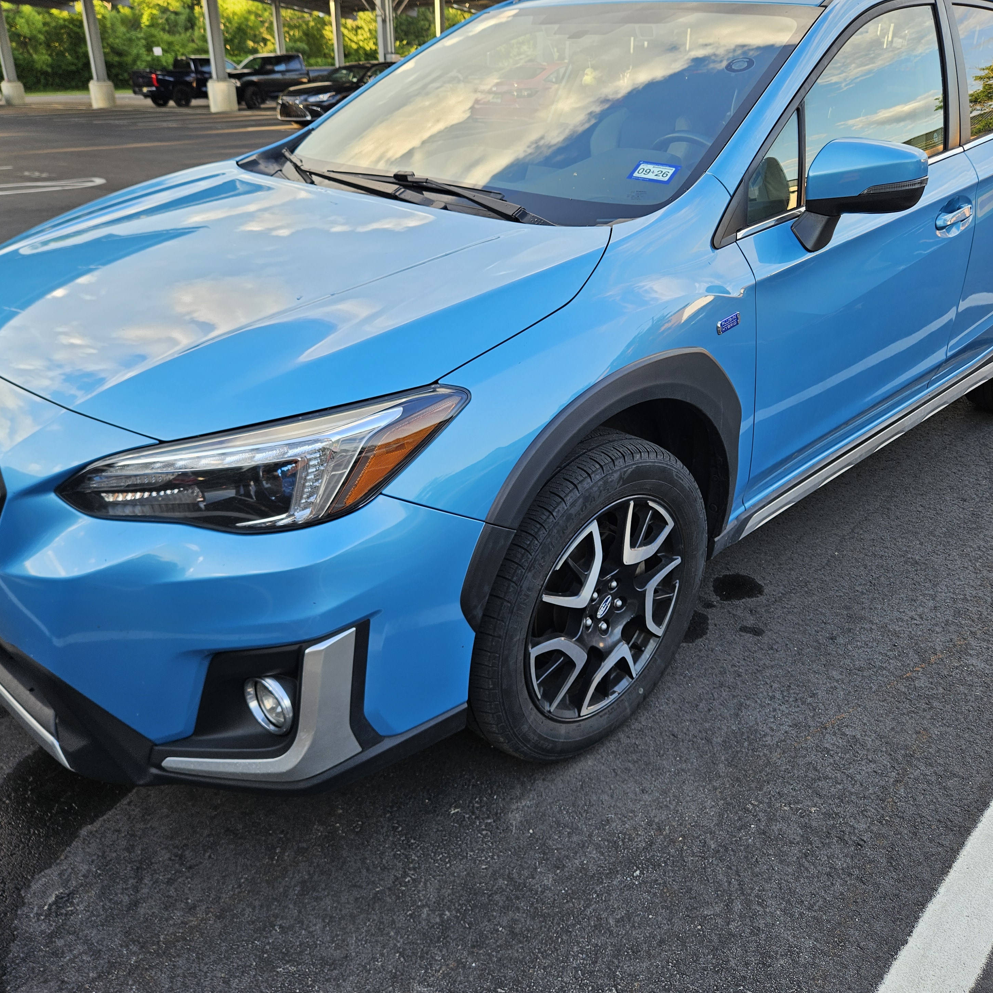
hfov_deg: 57.3
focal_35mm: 28
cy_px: 483
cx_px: 517
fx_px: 909
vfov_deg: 57.3
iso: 25
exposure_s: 1/122
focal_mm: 5.4
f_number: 1.8
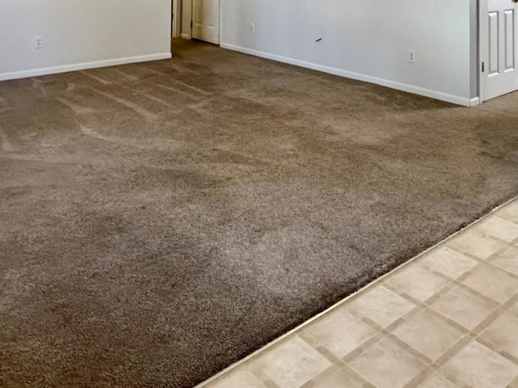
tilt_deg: +3.1
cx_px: 349
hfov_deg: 49.2
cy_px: -72
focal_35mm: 37
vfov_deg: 32.3
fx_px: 554
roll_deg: +0.3
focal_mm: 2.22
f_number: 2.2
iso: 250
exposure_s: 1/120
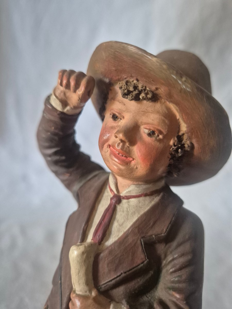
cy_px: 154
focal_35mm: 23
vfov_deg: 73.9
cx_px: 116
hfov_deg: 58.9
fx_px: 206
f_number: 1.8
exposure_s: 1/100
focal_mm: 5.4
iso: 1600
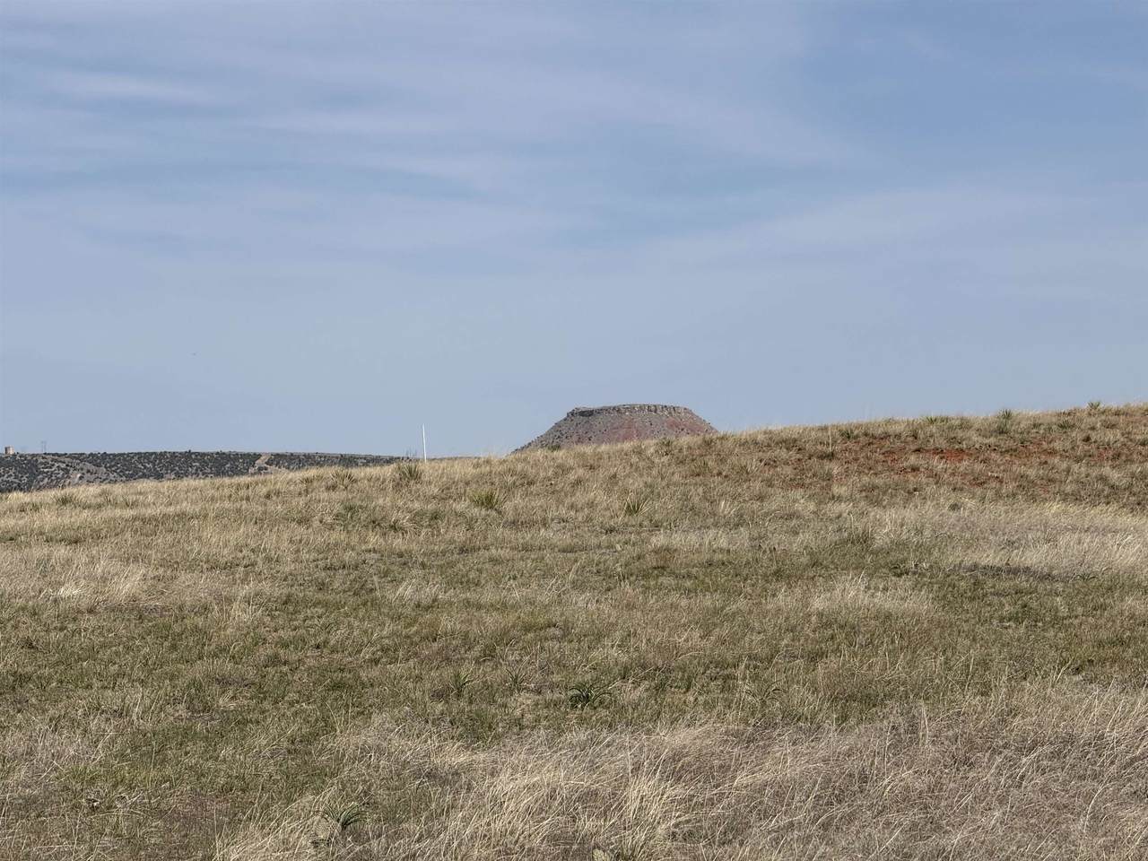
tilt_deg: +1.5
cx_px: 574
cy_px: 430
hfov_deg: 16.4
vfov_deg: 12.3
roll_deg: +0.9
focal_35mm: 120
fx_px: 3980
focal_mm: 15.66
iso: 50
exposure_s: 1/3509
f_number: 2.8
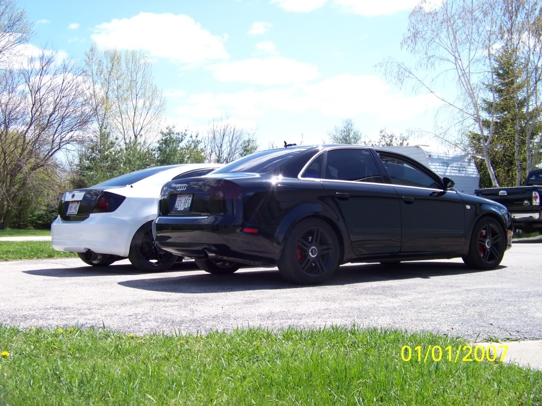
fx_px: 673
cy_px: 203
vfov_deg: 33.6
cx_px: 271
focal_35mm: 43
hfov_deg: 43.9
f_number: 2.8
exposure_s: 1/500
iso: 64
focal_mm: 6.75
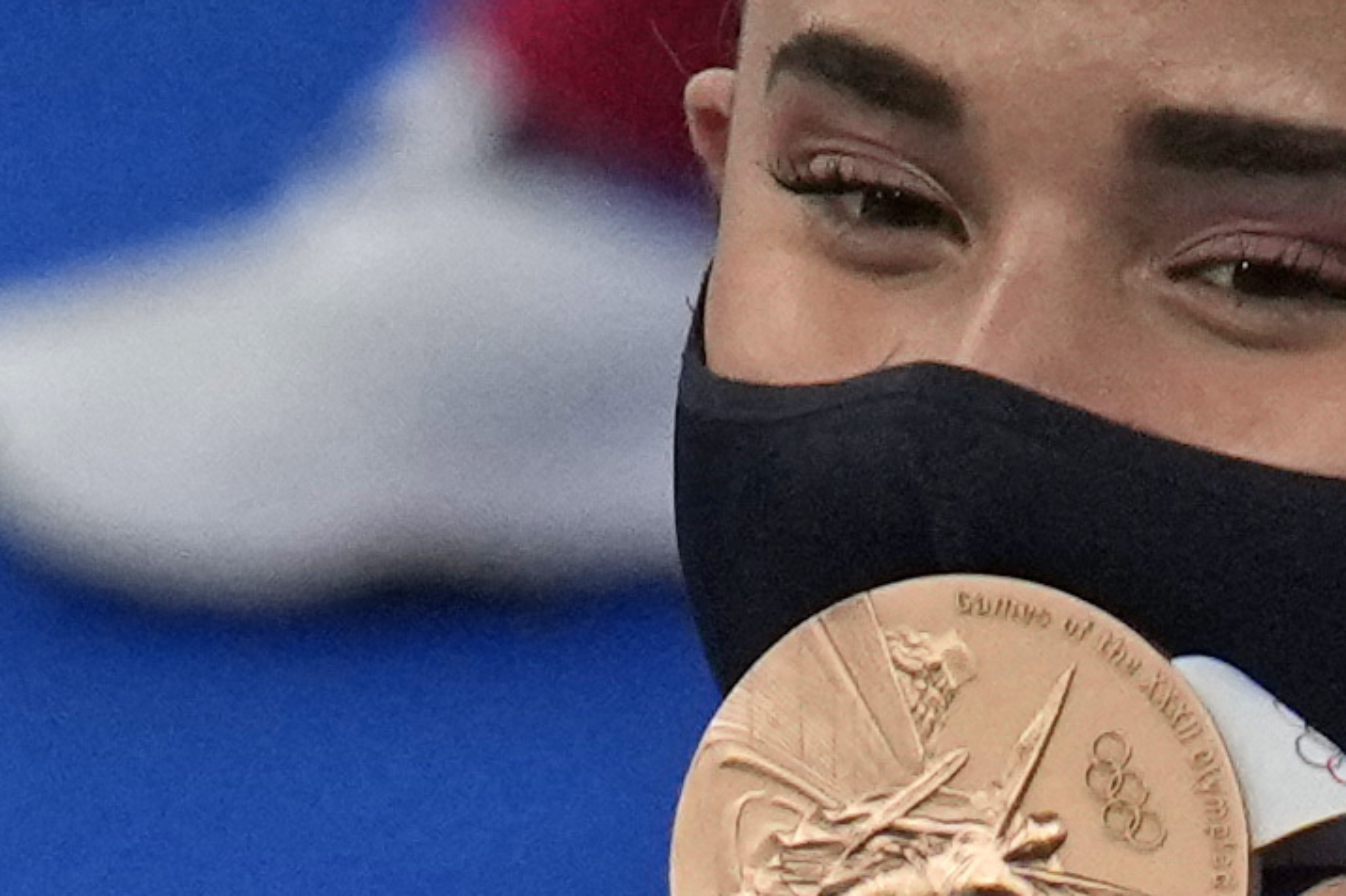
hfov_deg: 0.4
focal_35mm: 4715
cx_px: -2393
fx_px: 176199
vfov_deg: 0.3
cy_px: 2136
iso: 2000
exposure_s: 1/1600
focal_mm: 400
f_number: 5
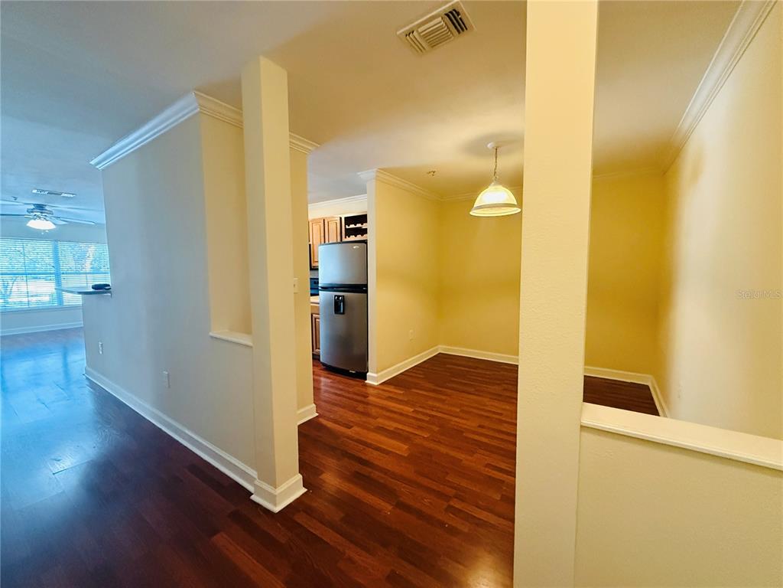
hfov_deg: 102.1
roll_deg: +0.4
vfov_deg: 85.7
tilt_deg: -4.2
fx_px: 317
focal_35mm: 14
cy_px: 294
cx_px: 392
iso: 800
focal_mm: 2.22
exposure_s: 1/60
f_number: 2.2
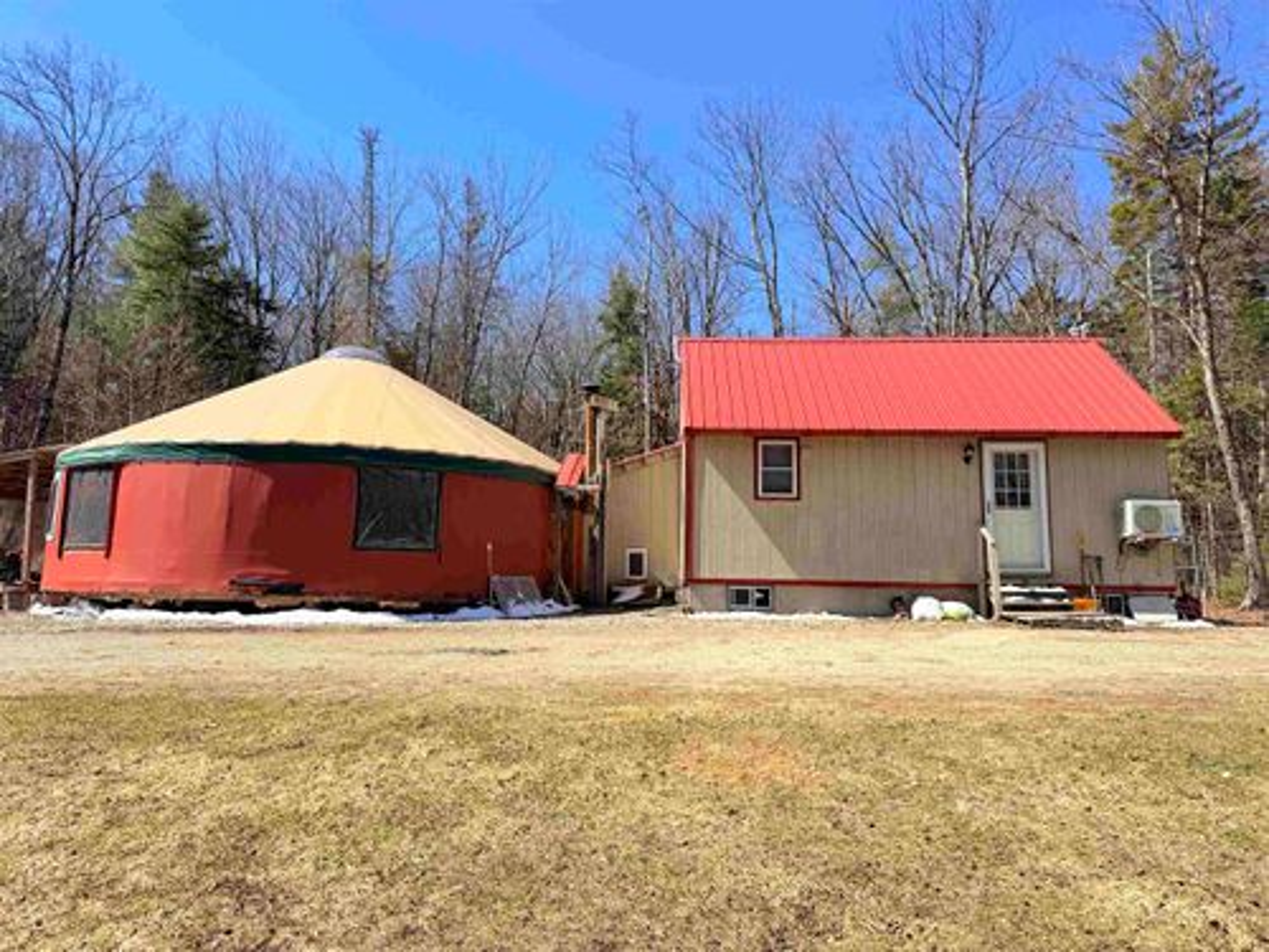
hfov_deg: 71.6
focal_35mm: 24
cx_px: 634
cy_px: 476
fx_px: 880
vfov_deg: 56.8
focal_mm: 6.76
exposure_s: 1/4167
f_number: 1.78
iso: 80
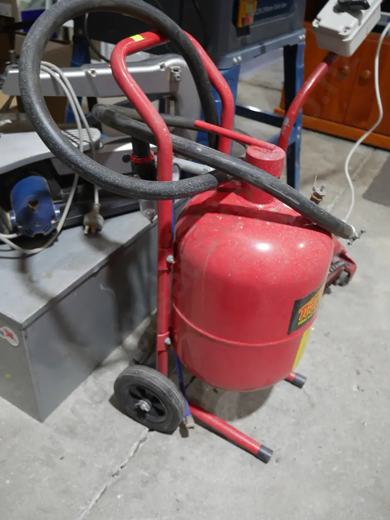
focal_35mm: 32
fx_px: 481
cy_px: 260
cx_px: 195
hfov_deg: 44.2
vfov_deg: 56.8
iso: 500
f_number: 3.6
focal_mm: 16
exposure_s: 1/60
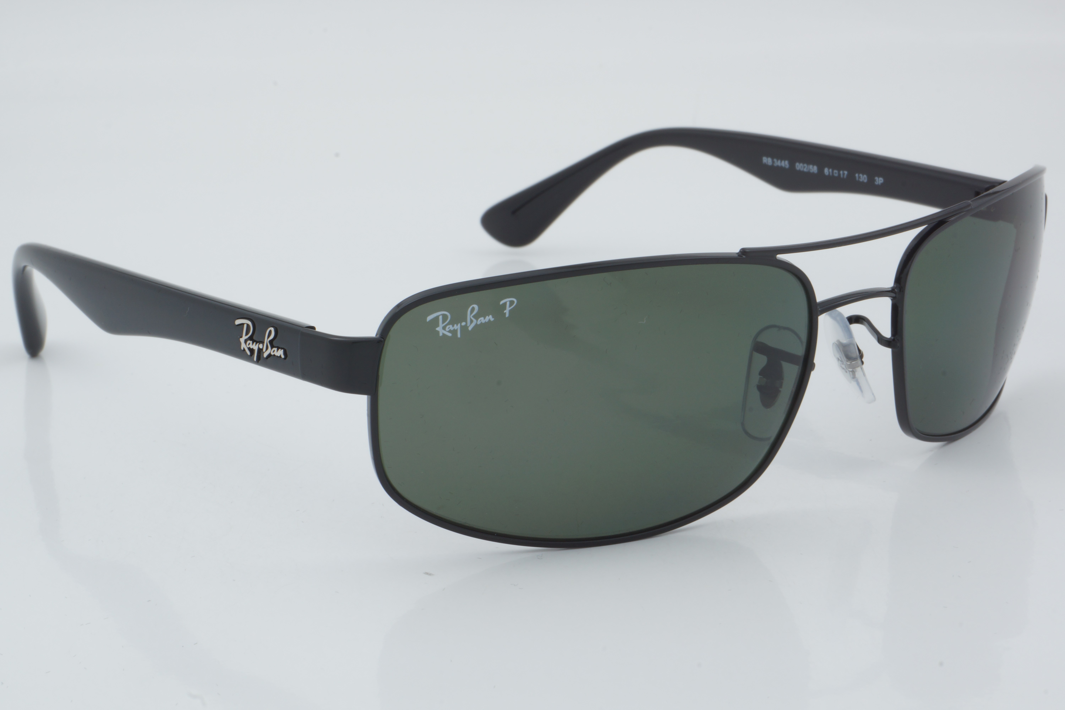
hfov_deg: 27.0
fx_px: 2219
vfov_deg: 18.2
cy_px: 355
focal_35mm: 75
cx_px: 532
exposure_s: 1/4
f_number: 29
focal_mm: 50
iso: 100
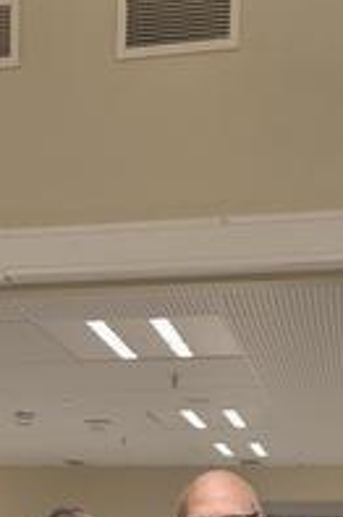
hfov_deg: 18.6
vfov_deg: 22.6
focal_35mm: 73
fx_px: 1045
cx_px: 107
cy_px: 777
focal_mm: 6.3
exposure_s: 1/100
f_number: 1.7
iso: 100
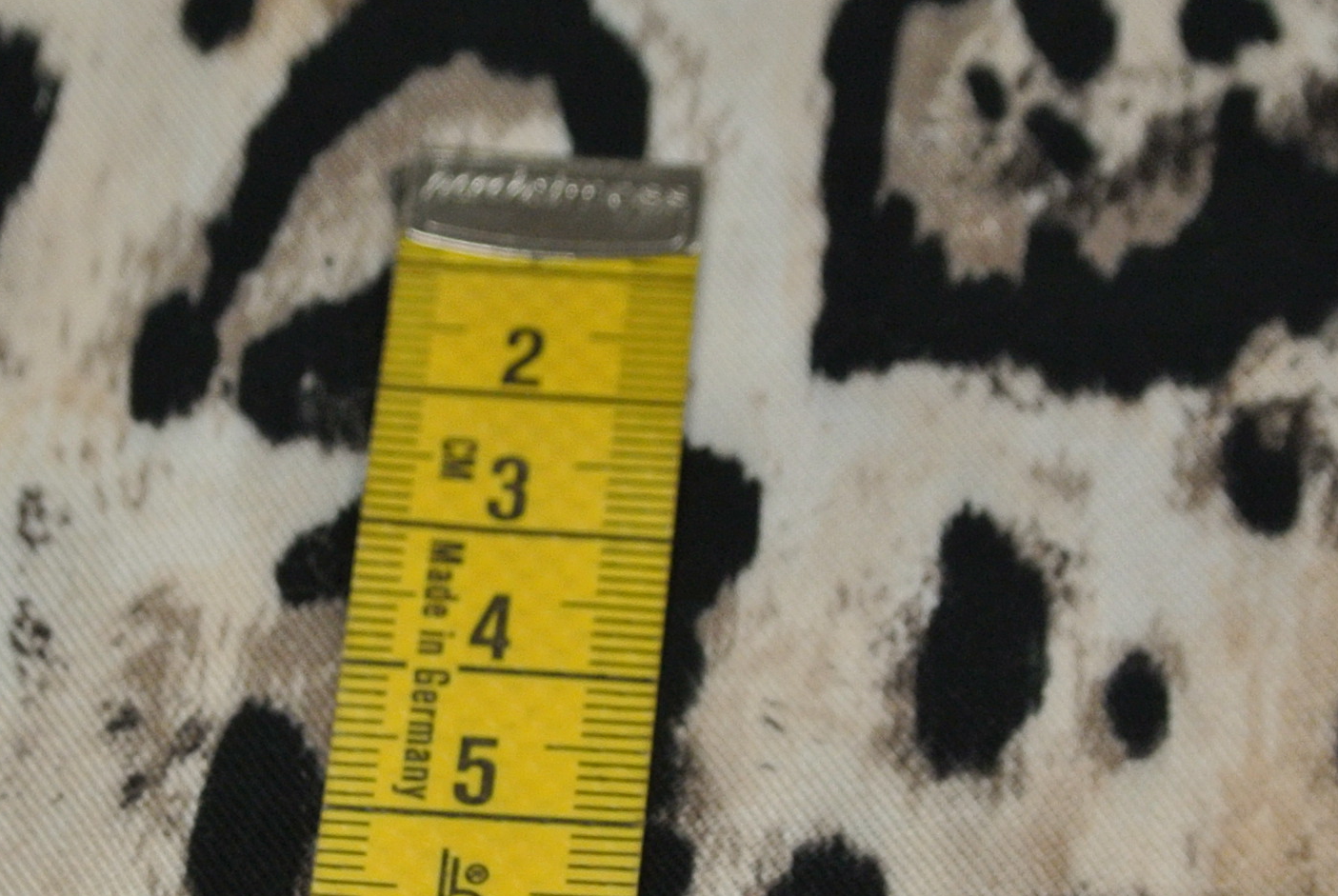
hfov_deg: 15.1
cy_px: 1183
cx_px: 429
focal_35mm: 135
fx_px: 5024
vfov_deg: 10.0
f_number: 4.5
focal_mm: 18.2
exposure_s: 1/125
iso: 360
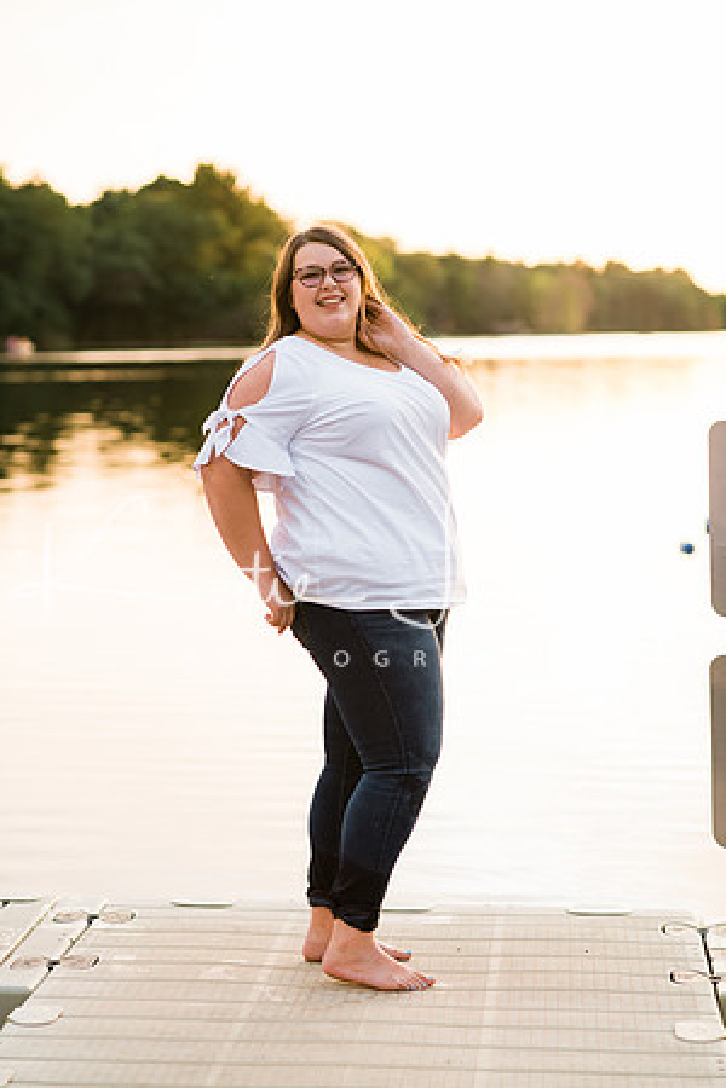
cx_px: 363
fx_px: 2571
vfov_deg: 23.9
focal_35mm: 85
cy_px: 544
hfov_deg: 16.1
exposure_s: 1/320
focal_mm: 85
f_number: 2.8
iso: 800
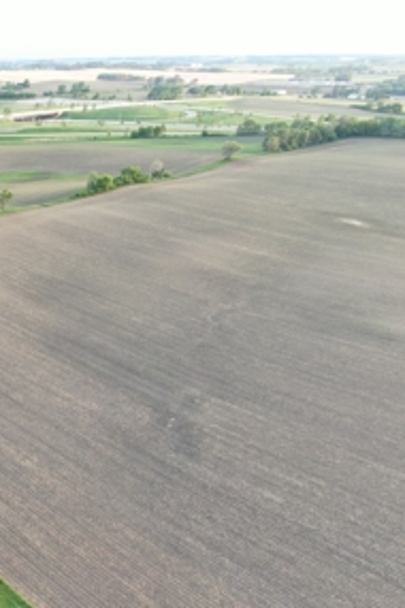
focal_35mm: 35
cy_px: 314
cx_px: 0
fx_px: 591
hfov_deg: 34.4
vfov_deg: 54.4
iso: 100
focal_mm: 4.39
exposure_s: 1/40
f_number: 2.8
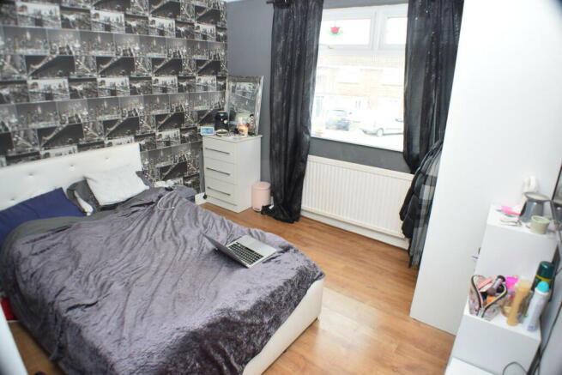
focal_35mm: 27
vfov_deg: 48.0
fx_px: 422
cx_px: 281
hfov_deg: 67.4
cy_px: 188
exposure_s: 1/60
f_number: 4
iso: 800
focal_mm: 18
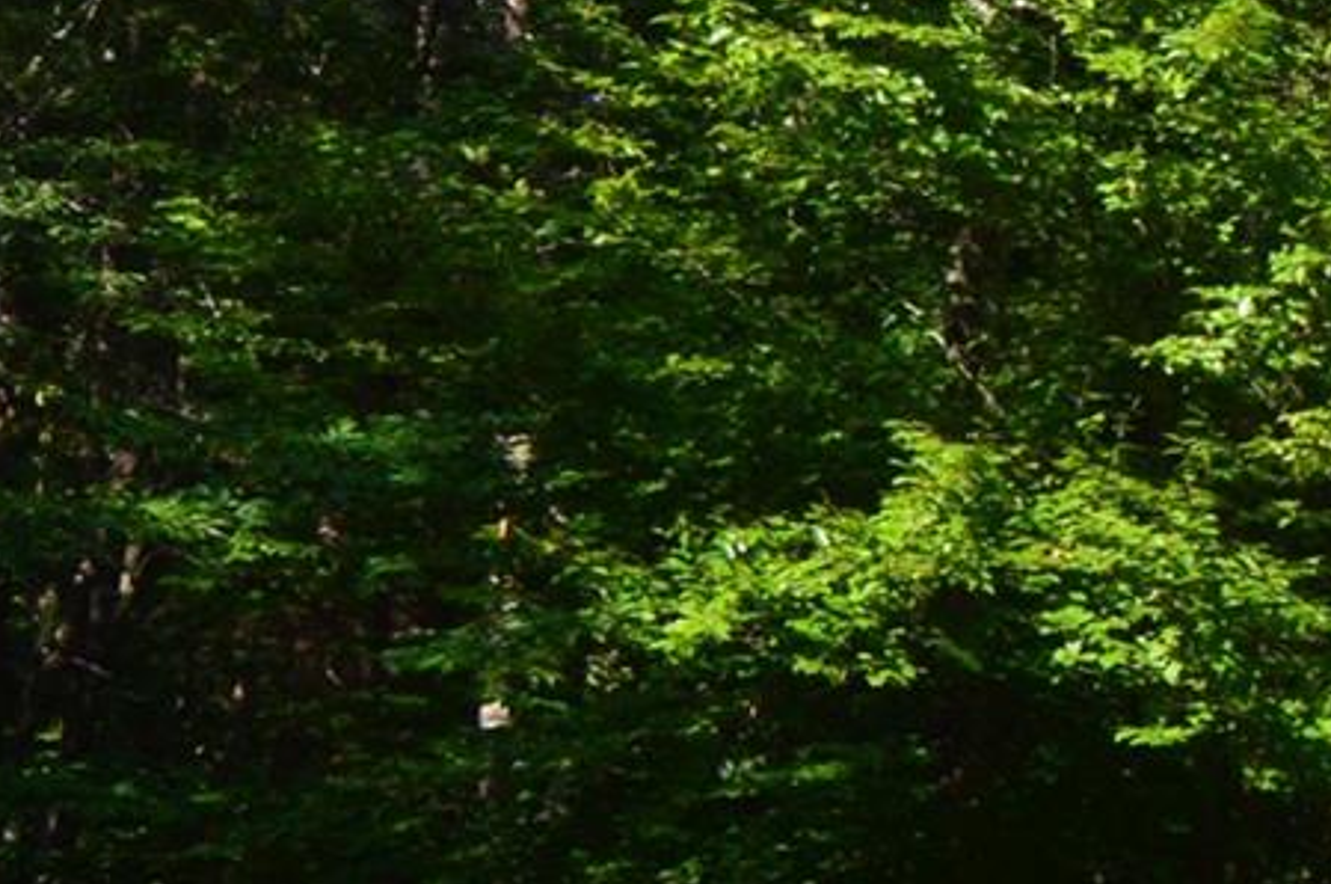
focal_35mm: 75
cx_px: 2102
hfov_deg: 21.6
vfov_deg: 17.9
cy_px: 696
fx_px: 2779
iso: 400
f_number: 9
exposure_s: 1/160
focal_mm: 11
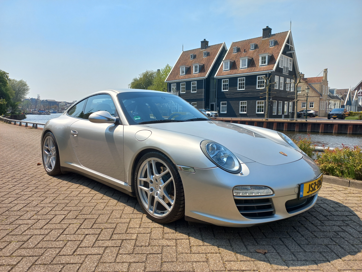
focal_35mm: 25
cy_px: 136
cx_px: 181
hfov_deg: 69.4
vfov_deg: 54.9
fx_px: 261
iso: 25
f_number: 1.8
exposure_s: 1/556
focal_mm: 4.6
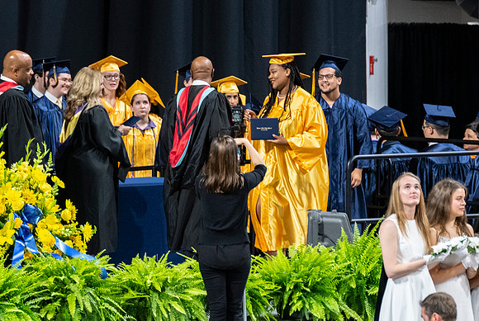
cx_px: 288
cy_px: 166
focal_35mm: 404
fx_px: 5385
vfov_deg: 3.4
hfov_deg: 5.1
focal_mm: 200
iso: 2000
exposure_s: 1/200
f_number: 4
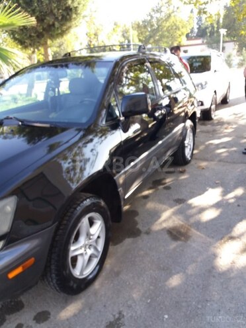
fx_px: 265
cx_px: 123
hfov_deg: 49.7
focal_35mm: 28
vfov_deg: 63.4
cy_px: 164
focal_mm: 3.7
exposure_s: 1/100
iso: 64
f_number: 1.9
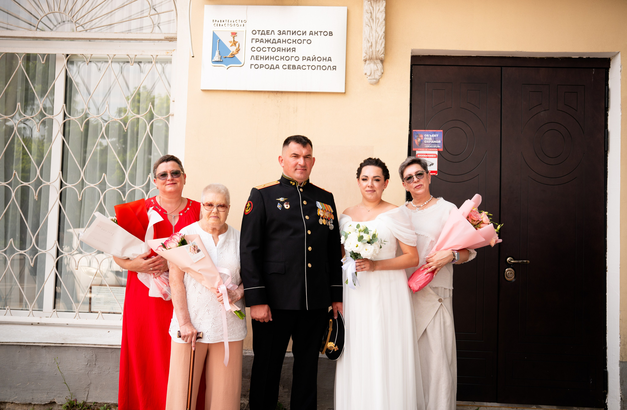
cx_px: 314
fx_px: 549
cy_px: 201
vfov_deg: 40.9
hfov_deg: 59.5
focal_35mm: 32
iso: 100
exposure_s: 1/320
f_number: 3.5
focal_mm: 31.5
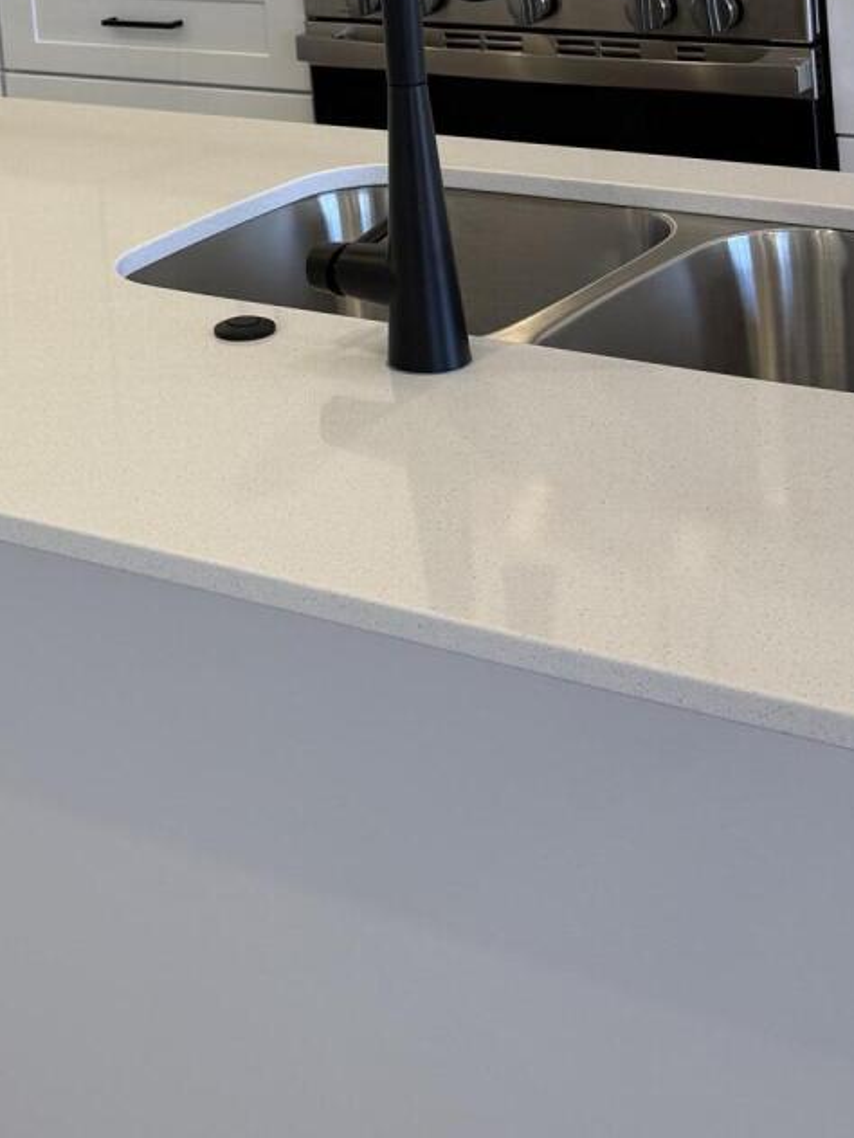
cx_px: 97
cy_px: -130
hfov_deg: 19.1
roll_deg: +5.9
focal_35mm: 76
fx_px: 2500
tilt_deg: -7.2
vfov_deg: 23.9
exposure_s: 1/150
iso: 64
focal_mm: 6.76
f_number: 1.78
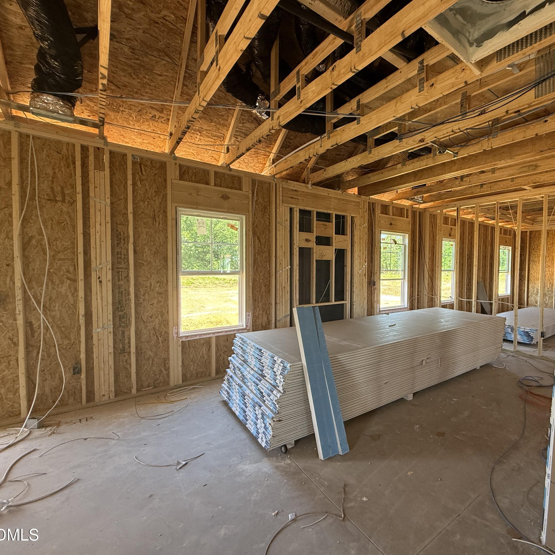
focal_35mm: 17
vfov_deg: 84.0
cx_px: 375
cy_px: 275
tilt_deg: -0.5
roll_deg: -1.4
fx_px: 308
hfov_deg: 80.9
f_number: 2.2
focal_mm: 2.22
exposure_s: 1/99
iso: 160
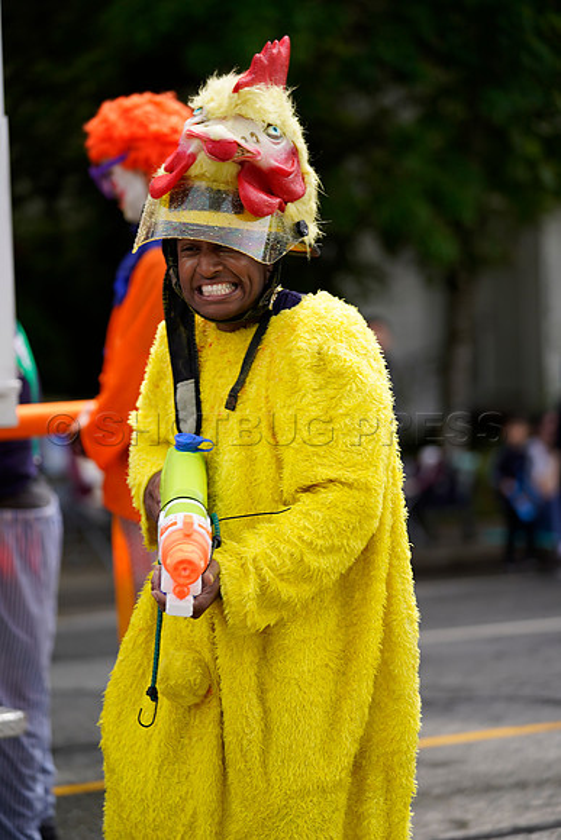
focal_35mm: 119
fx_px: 2780
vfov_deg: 17.2
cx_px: 280
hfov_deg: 11.5
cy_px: 420
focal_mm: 119
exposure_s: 1/400
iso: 160
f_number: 2.8
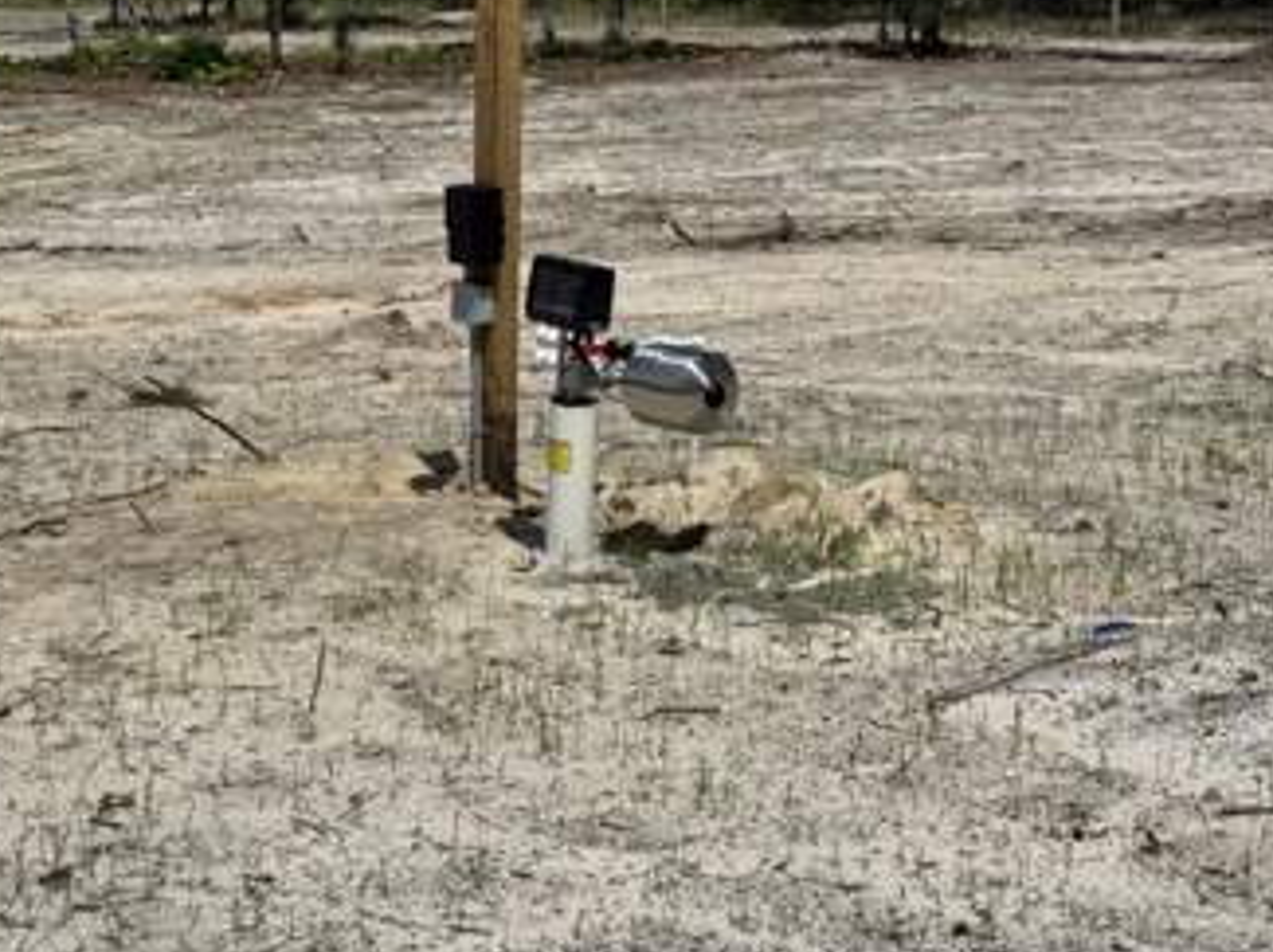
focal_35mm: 71
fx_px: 2608
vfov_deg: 20.6
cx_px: 631
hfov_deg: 27.4
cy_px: 327
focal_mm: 6.76
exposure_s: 1/15385
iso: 64
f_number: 1.78
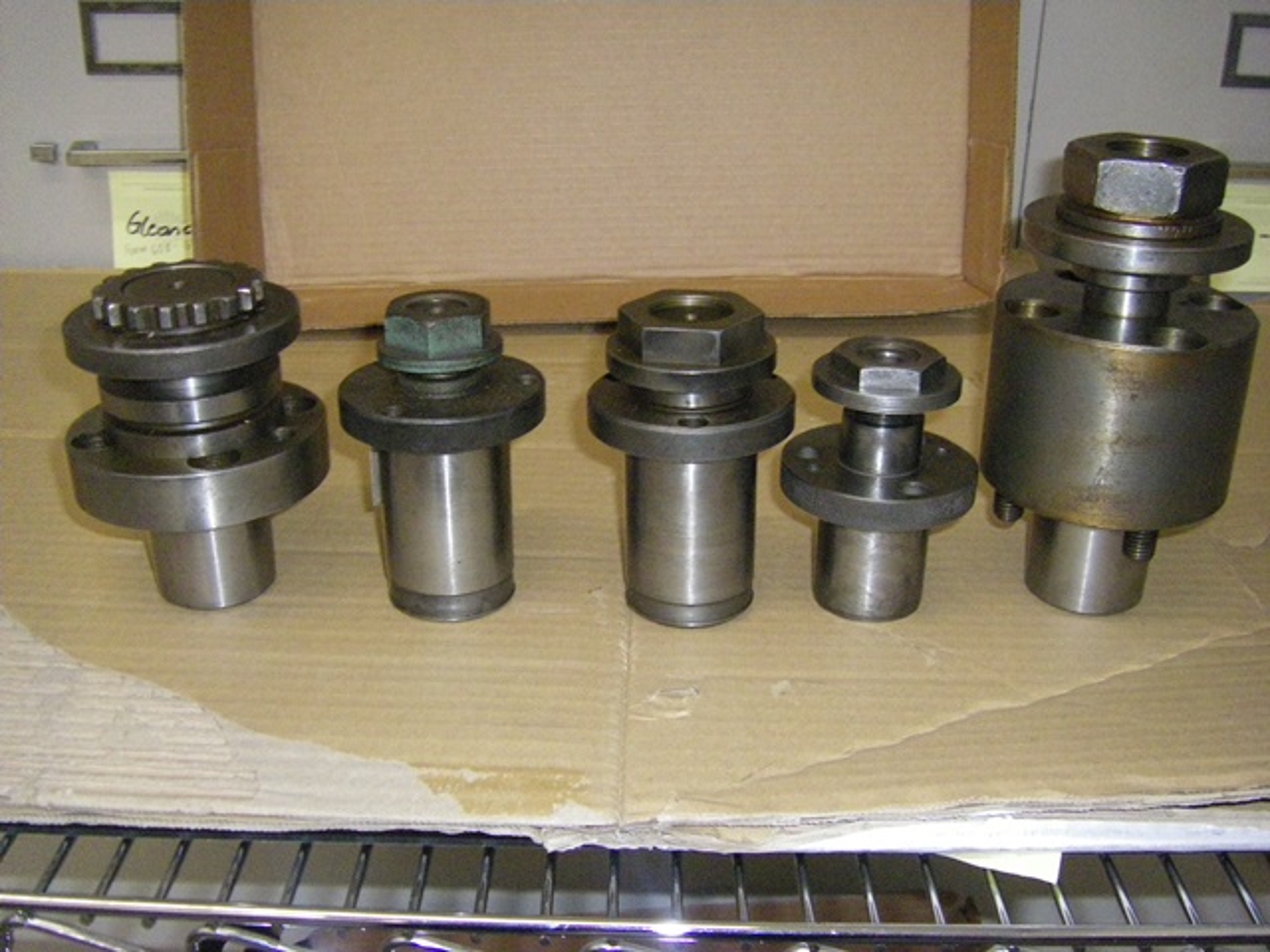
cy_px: 476
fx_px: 1394
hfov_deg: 49.0
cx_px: 635
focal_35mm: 38
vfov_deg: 37.7
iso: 800
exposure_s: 1/50
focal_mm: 6.3
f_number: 3.5
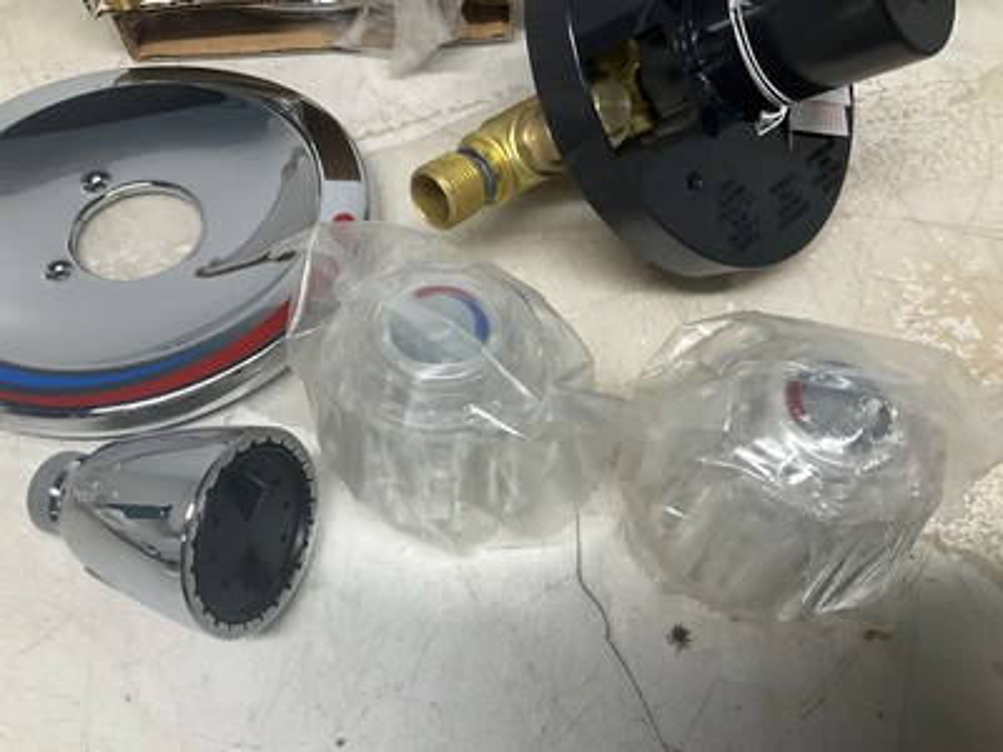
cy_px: 376
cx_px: 502
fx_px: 840
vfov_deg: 48.2
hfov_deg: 61.7
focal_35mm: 29
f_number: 1.8
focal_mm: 3
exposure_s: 1/120
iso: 40
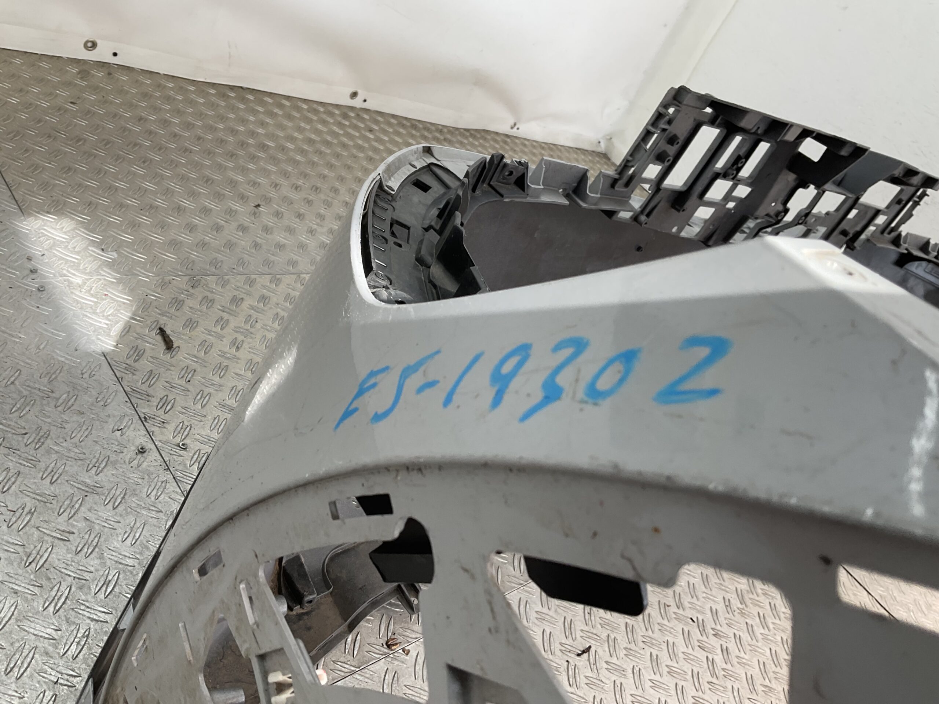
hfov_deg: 61.7
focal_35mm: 29
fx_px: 787
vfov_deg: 48.2
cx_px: 470
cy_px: 352
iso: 16
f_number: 1.8
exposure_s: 1/111
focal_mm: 3
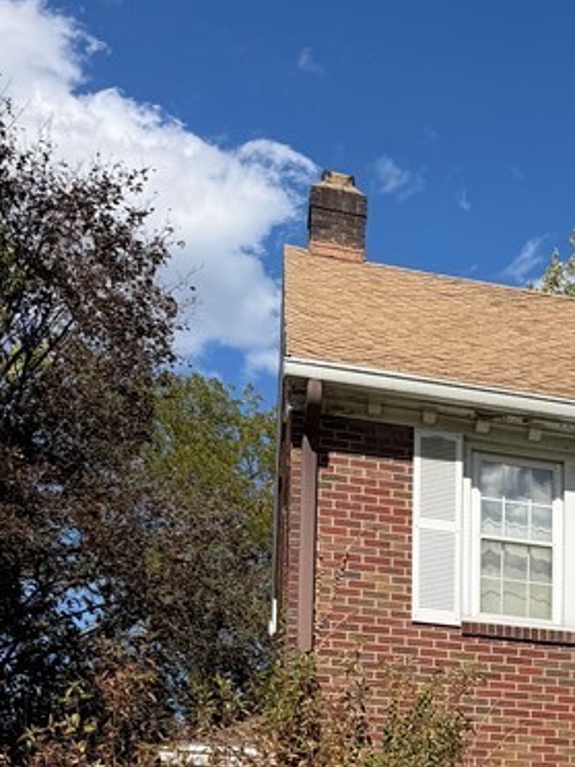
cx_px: 781
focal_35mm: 66
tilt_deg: +1.2
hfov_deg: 20.1
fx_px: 1462
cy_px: 922
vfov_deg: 26.2
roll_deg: -1.0
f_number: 1.78
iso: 80
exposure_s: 1/4975
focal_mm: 6.76
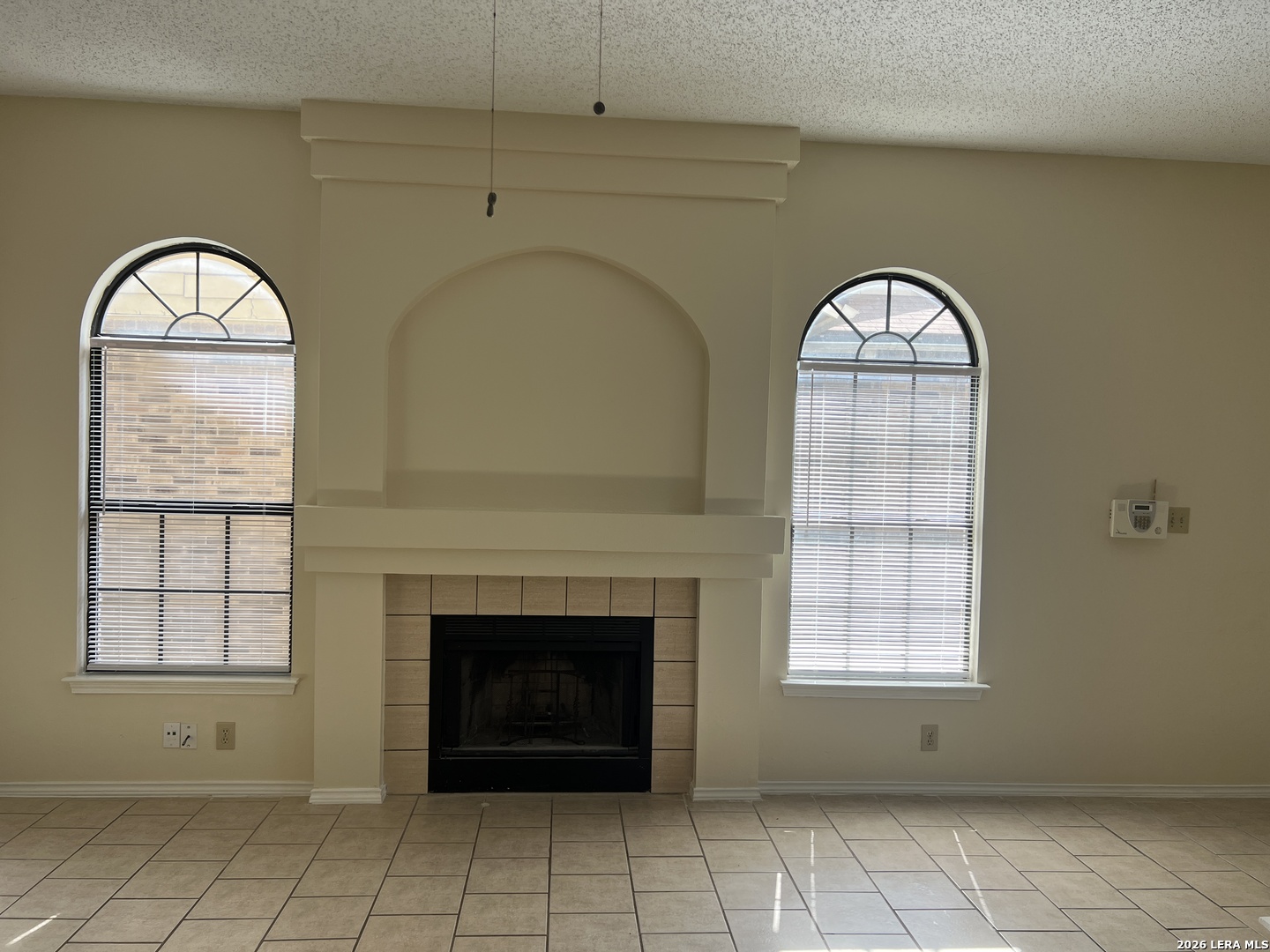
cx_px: 635
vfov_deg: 53.1
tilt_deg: -1.1
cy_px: 476
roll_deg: -2.3
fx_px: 954
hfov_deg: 67.3
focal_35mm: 26
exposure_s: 1/324
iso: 50
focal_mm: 5.7
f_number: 1.5
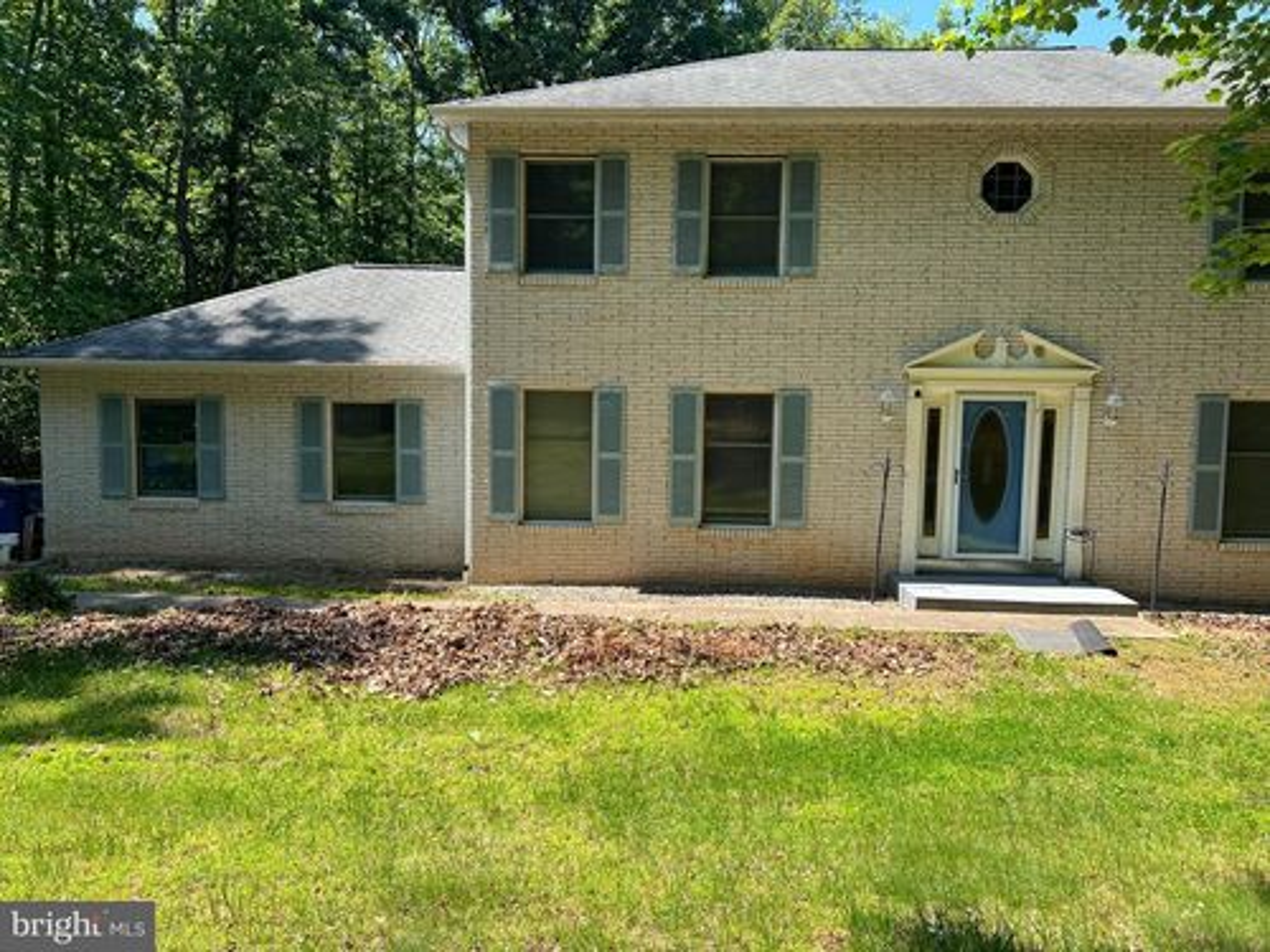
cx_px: 635
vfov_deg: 53.1
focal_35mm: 26
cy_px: 476
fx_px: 954
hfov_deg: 67.3
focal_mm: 5.7
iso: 50
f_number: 1.5
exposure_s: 1/1326
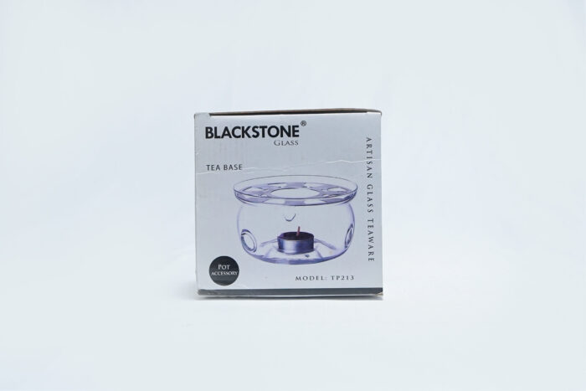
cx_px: 293
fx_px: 847
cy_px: 196
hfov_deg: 38.2
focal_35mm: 52
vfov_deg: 26.0
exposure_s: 1/160
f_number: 9
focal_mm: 35
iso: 2500
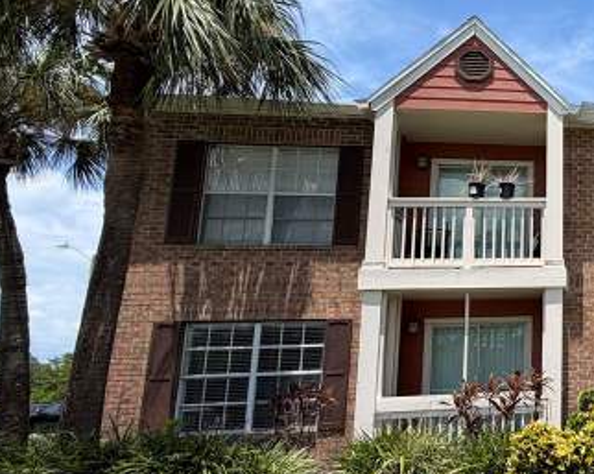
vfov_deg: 43.3
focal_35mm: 34
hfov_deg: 39.7
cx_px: 695
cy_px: 256
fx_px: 597
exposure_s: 1/770
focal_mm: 2.22
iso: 25
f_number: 2.2
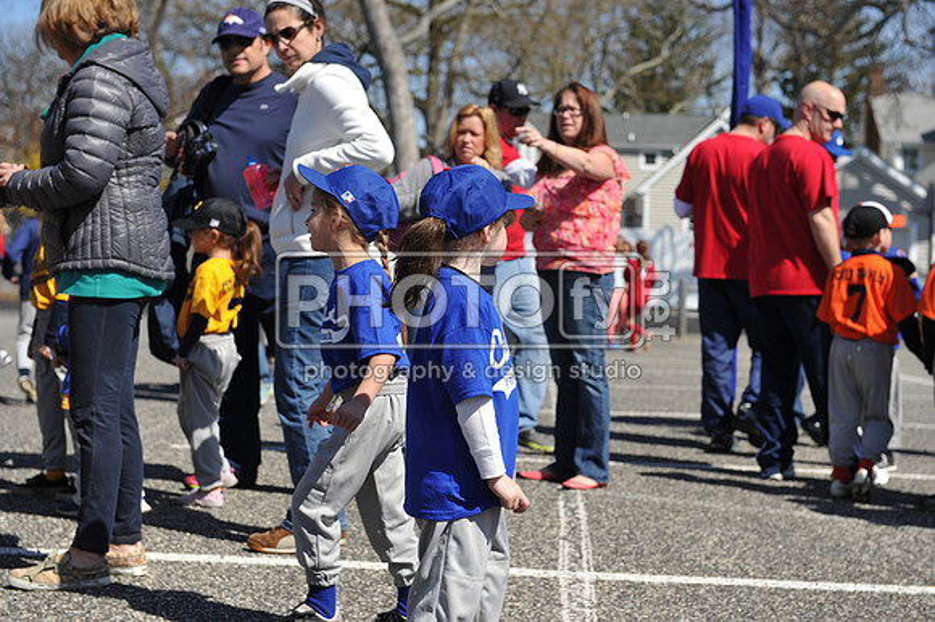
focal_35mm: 70
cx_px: 468
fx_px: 1817
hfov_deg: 28.9
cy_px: 311
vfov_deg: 19.4
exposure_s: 1/1000
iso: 200
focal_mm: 70
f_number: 5
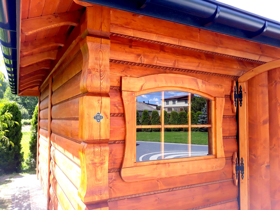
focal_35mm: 27
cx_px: 140
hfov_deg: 65.3
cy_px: 105
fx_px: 218
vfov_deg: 51.4
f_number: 1.7
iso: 40
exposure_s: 1/384
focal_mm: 3.71
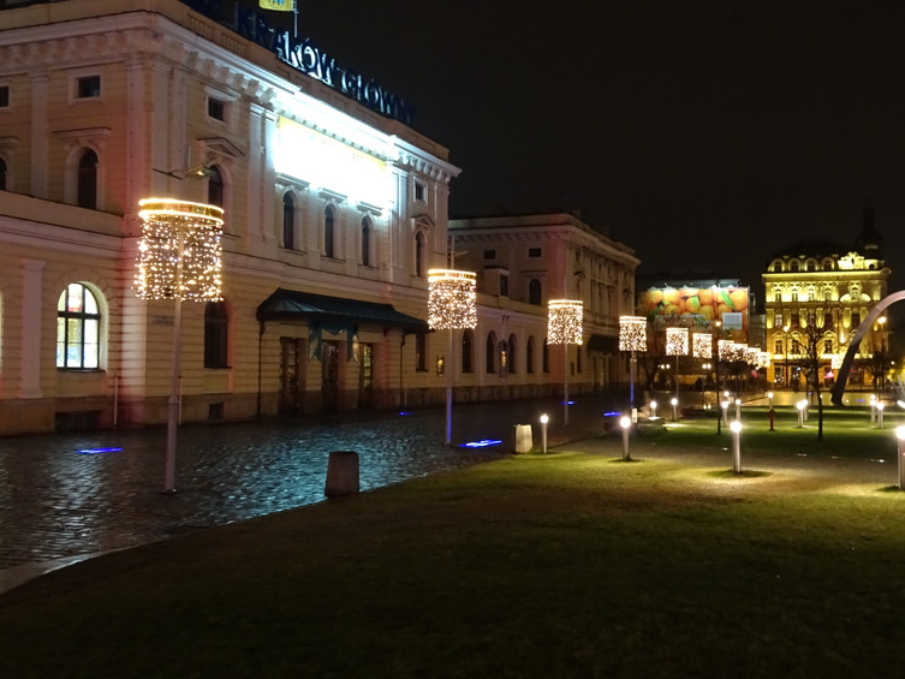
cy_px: 345
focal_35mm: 34
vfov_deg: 41.8
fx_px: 889
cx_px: 577
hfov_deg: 53.2
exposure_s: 1/10
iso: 800
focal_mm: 4.1
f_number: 3.5
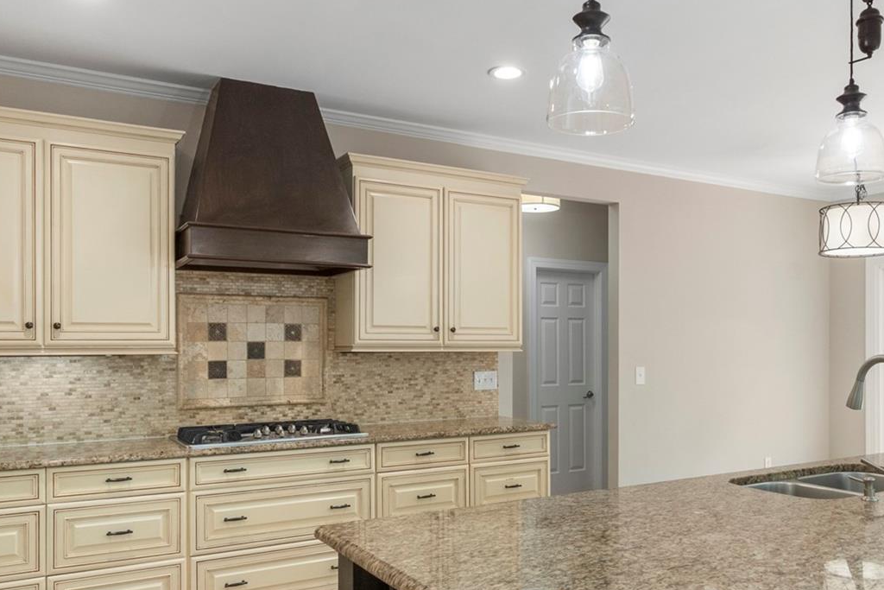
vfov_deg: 41.0
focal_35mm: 32
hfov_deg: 58.4
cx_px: 513
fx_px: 786
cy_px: 345
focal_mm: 16
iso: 640
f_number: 8
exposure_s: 1/25
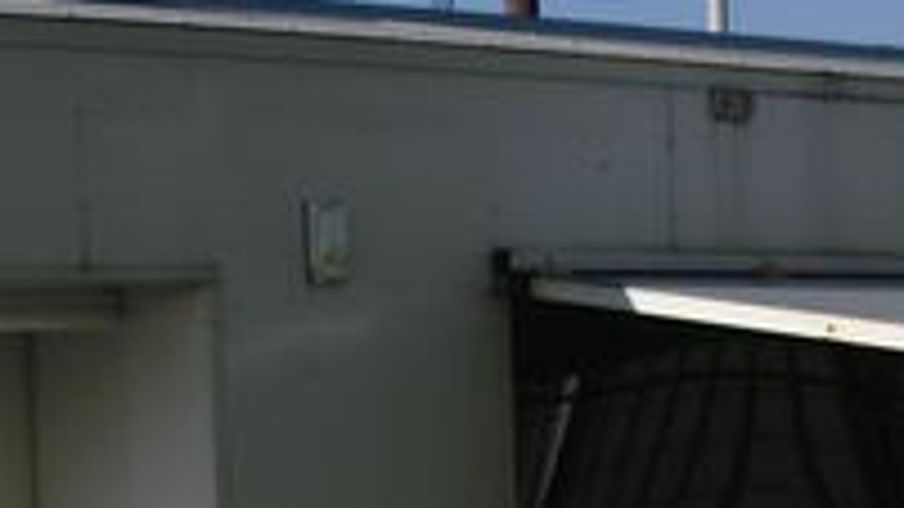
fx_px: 2996
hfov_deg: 17.1
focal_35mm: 125
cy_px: 823
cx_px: 247
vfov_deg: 9.4
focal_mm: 6.3
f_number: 7.8
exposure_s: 1/200
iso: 80
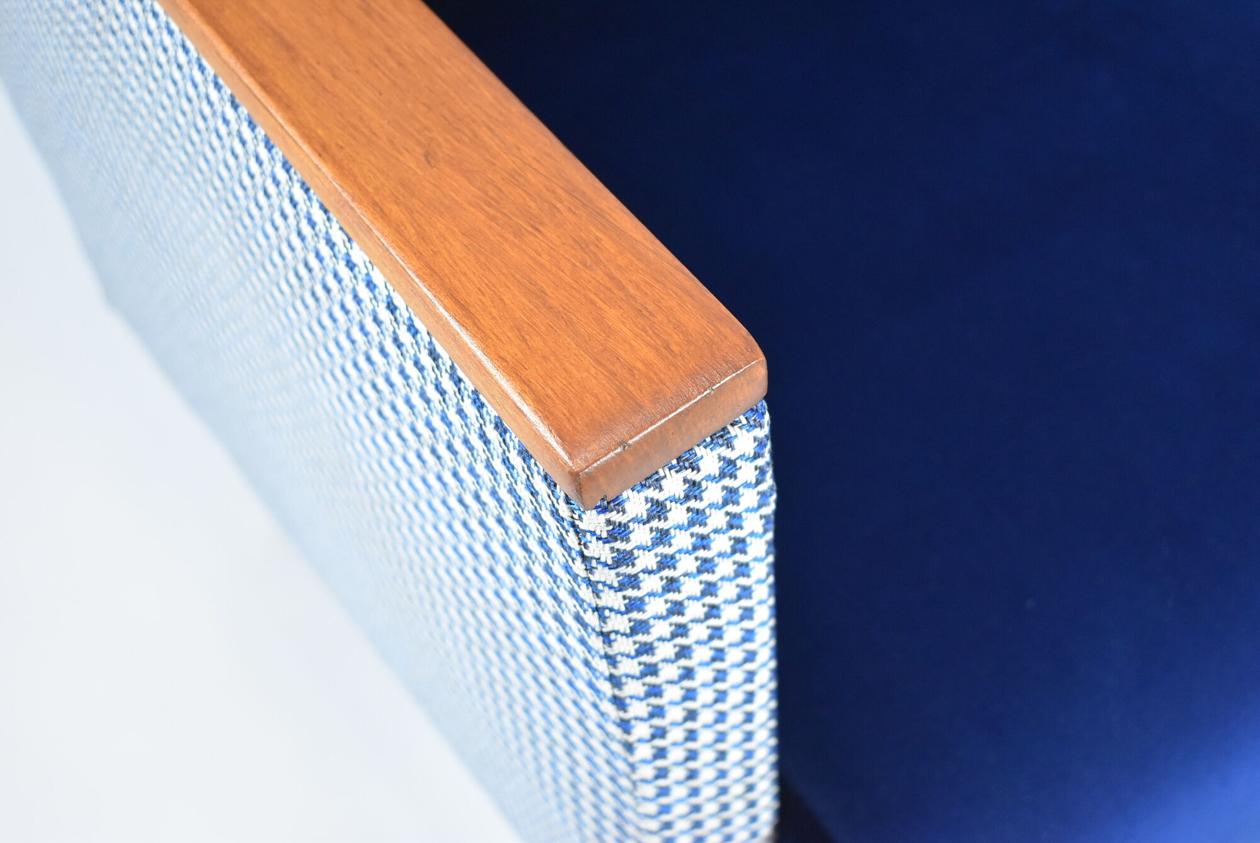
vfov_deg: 26.5
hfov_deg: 38.9
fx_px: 1786
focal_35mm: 51
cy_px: 422
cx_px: 630
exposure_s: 1/125
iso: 2000
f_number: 4.5
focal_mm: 34
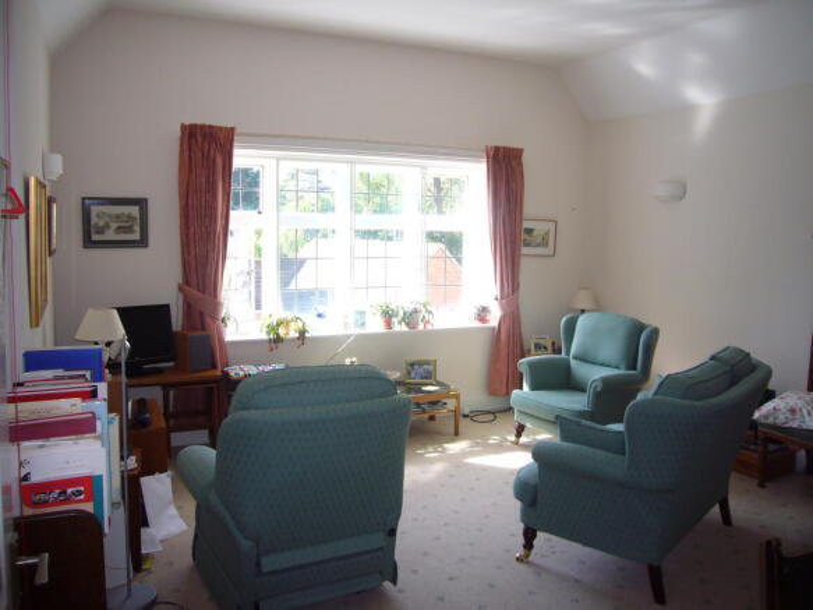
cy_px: 305
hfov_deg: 63.5
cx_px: 406
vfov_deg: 49.7
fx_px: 657
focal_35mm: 28
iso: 80
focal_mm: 4.6
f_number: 2.8
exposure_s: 1/80
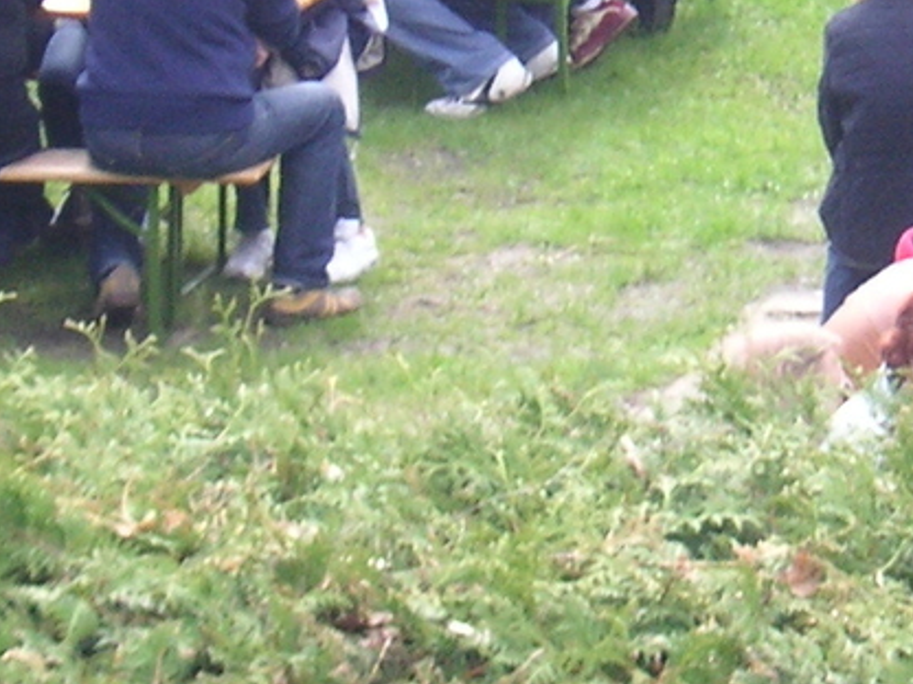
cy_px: 182
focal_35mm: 268
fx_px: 7069
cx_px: 575
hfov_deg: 7.4
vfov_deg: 5.5
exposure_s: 1/90
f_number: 3.7
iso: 50
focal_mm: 9.6
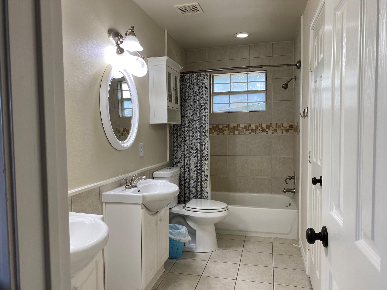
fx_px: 291
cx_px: 194
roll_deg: +0.9
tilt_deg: -4.6
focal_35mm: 26
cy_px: 145
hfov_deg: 67.3
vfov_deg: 53.1
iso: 80
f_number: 1.8
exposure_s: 1/120
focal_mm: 4.25
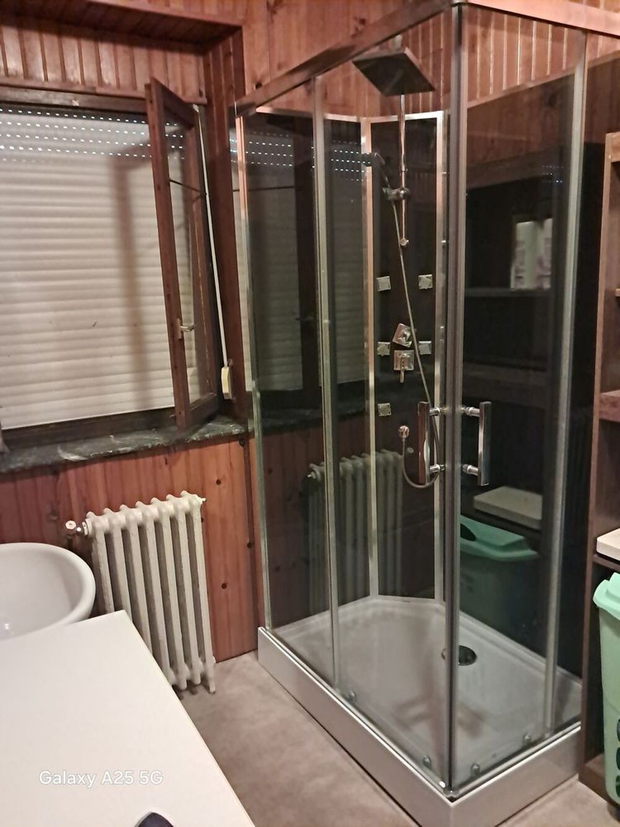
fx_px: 645
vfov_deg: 65.3
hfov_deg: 51.4
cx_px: 310
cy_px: 414
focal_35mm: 27
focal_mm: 4
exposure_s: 1/25
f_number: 1.8
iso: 1000
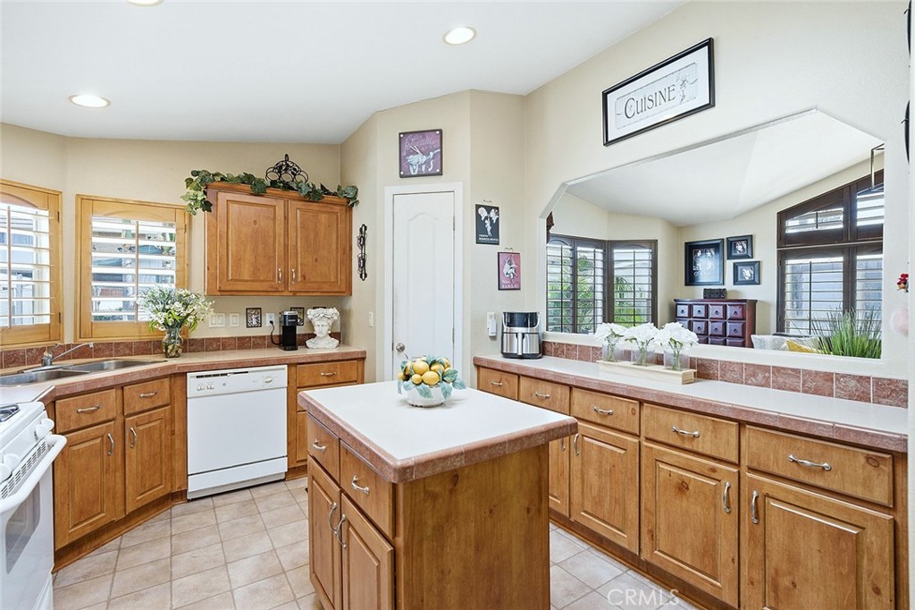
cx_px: 458
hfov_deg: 93.3
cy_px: 305
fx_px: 432
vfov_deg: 70.4
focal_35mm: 17
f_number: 5
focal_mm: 17
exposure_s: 1/1000
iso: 1000
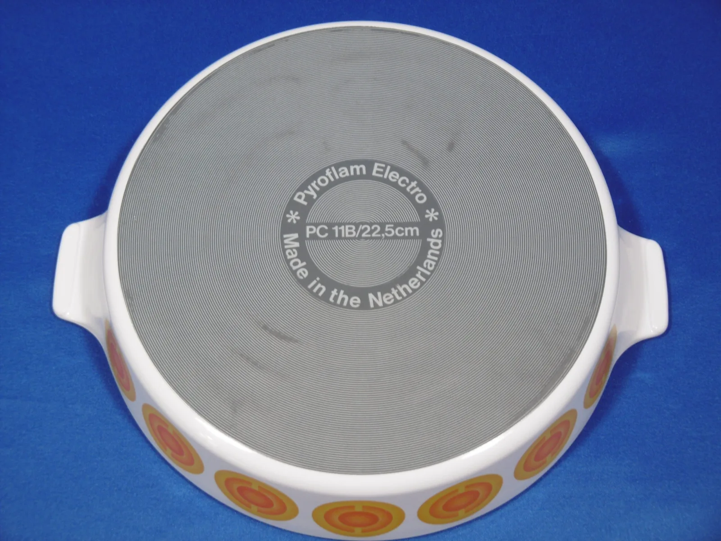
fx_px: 1229
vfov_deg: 24.8
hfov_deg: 32.7
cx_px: 360
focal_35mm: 59
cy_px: 270
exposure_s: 1/10
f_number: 4.2
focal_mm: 10.5
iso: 100
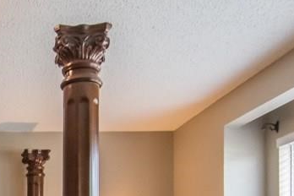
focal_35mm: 52
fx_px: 421
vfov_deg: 23.0
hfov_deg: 34.9
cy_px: 260
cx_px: 0
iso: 2800
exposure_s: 1/15
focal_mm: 11
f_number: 14
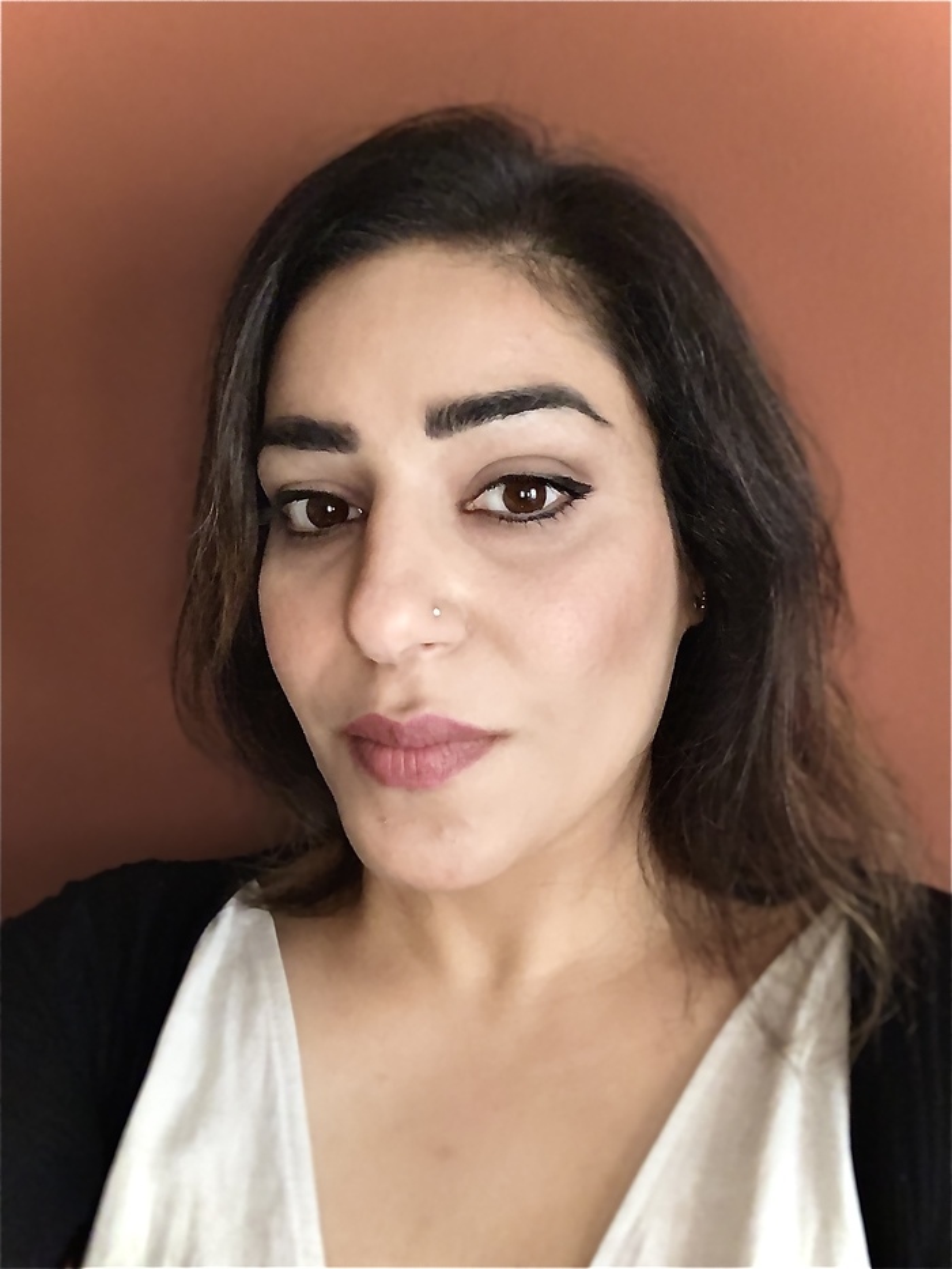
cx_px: 476
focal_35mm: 32
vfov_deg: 56.8
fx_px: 1173
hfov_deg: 44.2
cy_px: 634
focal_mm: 2.87
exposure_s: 1/24
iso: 400
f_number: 2.2
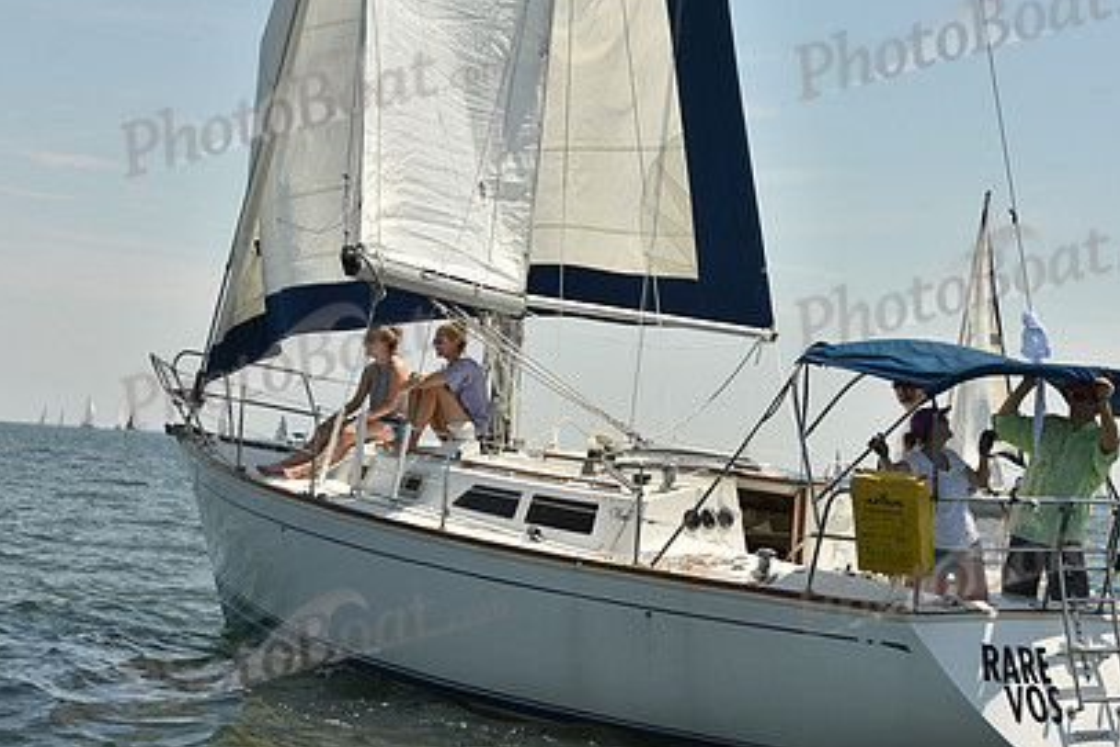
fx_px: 3112
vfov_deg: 13.7
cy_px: 464
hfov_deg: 20.4
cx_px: 654
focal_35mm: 100
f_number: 8
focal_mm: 70
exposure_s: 1/1600
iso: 320
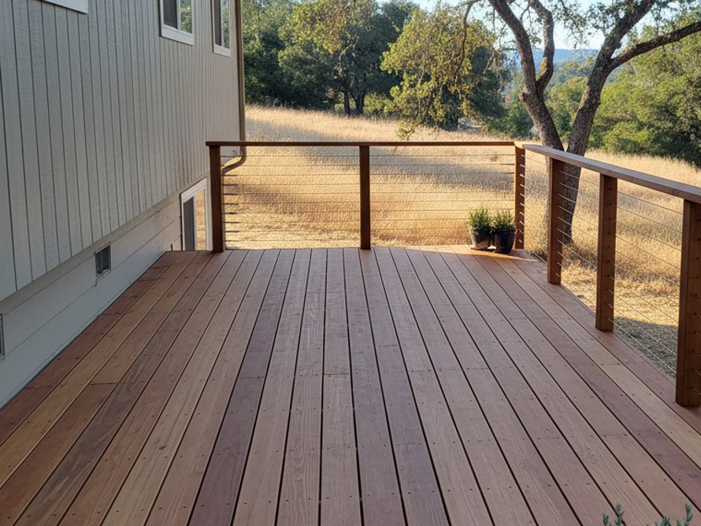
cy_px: 220
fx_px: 628
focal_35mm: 31
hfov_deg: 57.0
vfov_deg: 45.3
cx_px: 469
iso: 647
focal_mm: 6.4
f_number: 1.8
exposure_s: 1/485
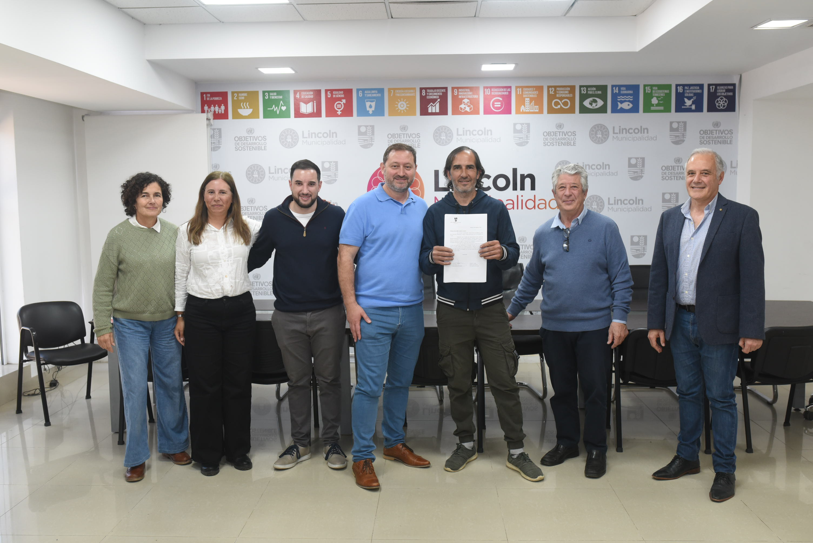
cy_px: 272
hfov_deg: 54.4
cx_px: 406
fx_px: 791
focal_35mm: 35
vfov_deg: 37.9
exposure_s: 1/250
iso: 1600
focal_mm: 35
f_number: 5
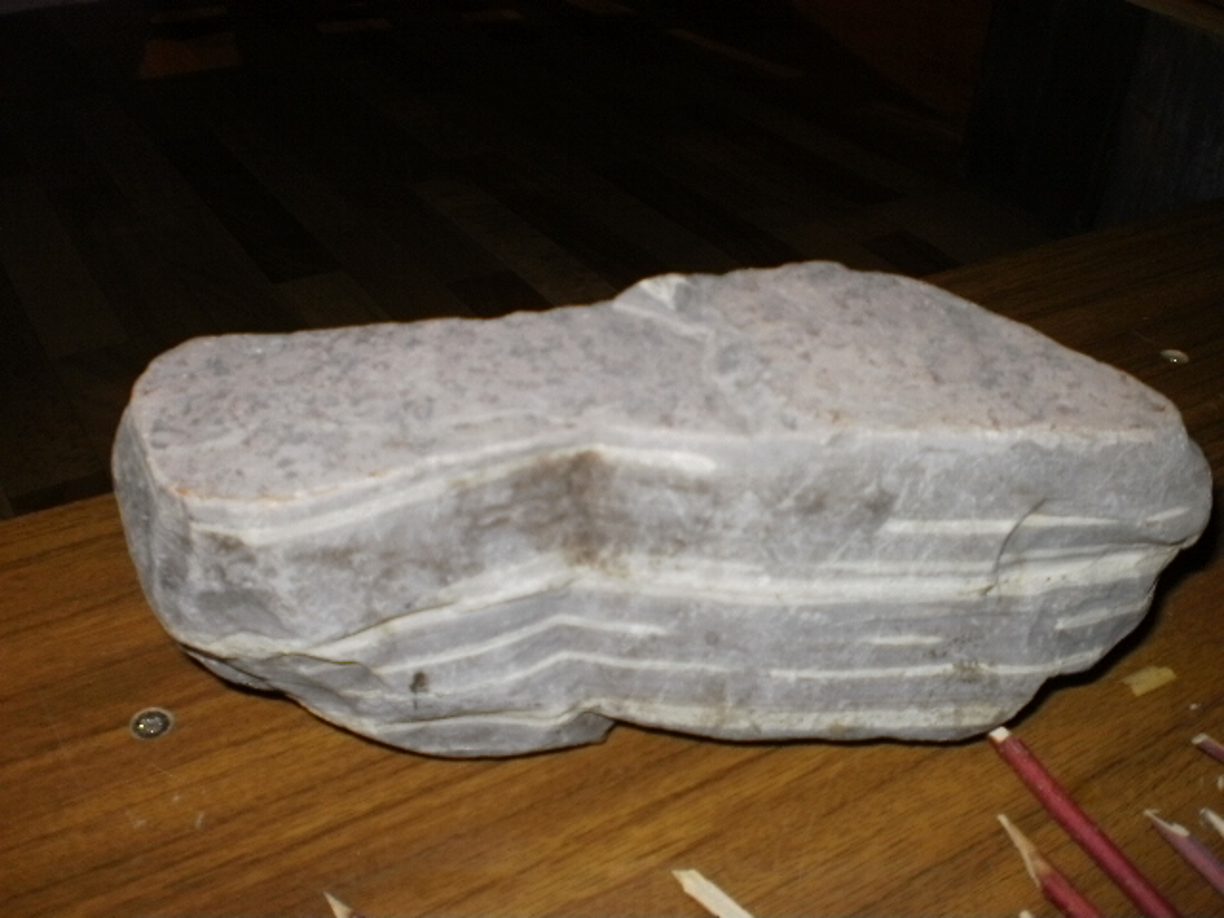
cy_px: 459
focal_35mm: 38
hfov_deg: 49.0
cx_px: 612
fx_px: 1344
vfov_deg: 37.7
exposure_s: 1/30
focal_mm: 6.3
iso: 125
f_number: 3.1
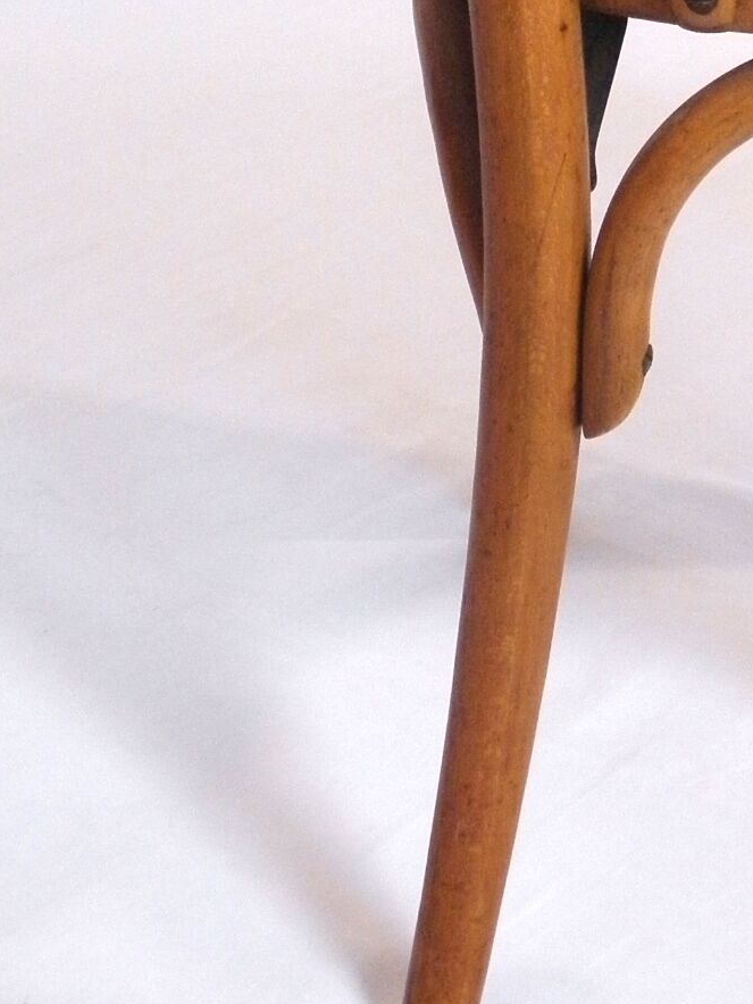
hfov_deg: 13.1
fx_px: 3190
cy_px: -201
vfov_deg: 17.1
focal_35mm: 110
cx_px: 924
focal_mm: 6.8
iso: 200
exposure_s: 1/40
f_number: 3.7
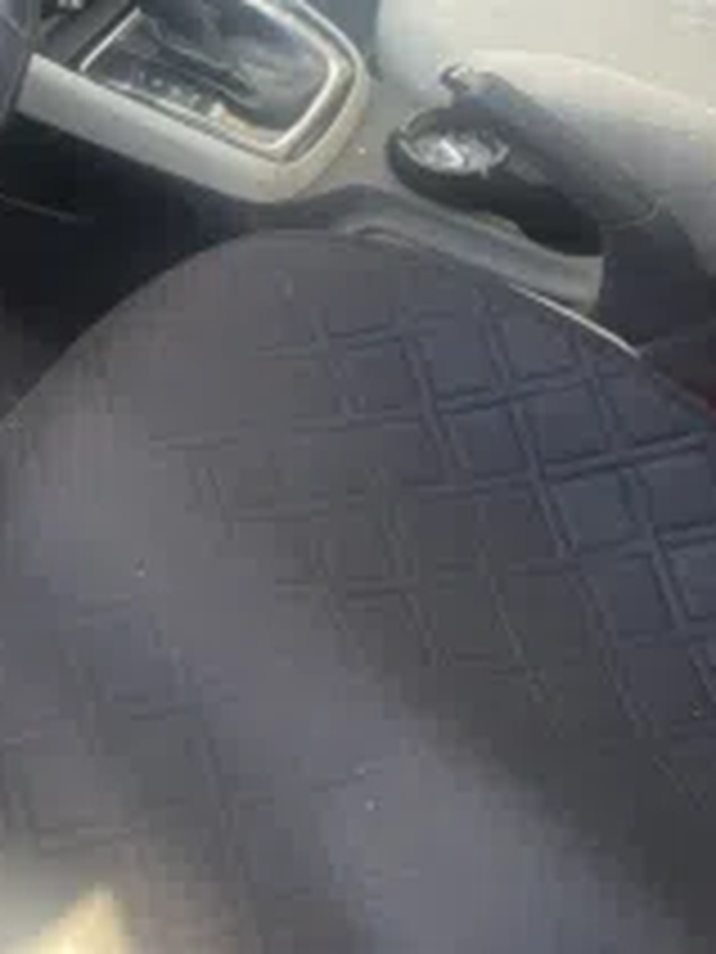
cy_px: 108
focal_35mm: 49
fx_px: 1351
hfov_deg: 28.5
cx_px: 68
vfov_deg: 36.6
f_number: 1.6
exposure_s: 1/121
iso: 100
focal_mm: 4.2
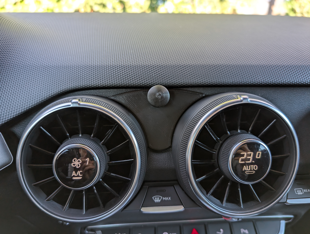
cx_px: 155
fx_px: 215
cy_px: 117
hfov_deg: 71.5
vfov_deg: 56.9
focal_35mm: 24
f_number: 1.68
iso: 18
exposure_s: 1/27.1
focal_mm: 6.9
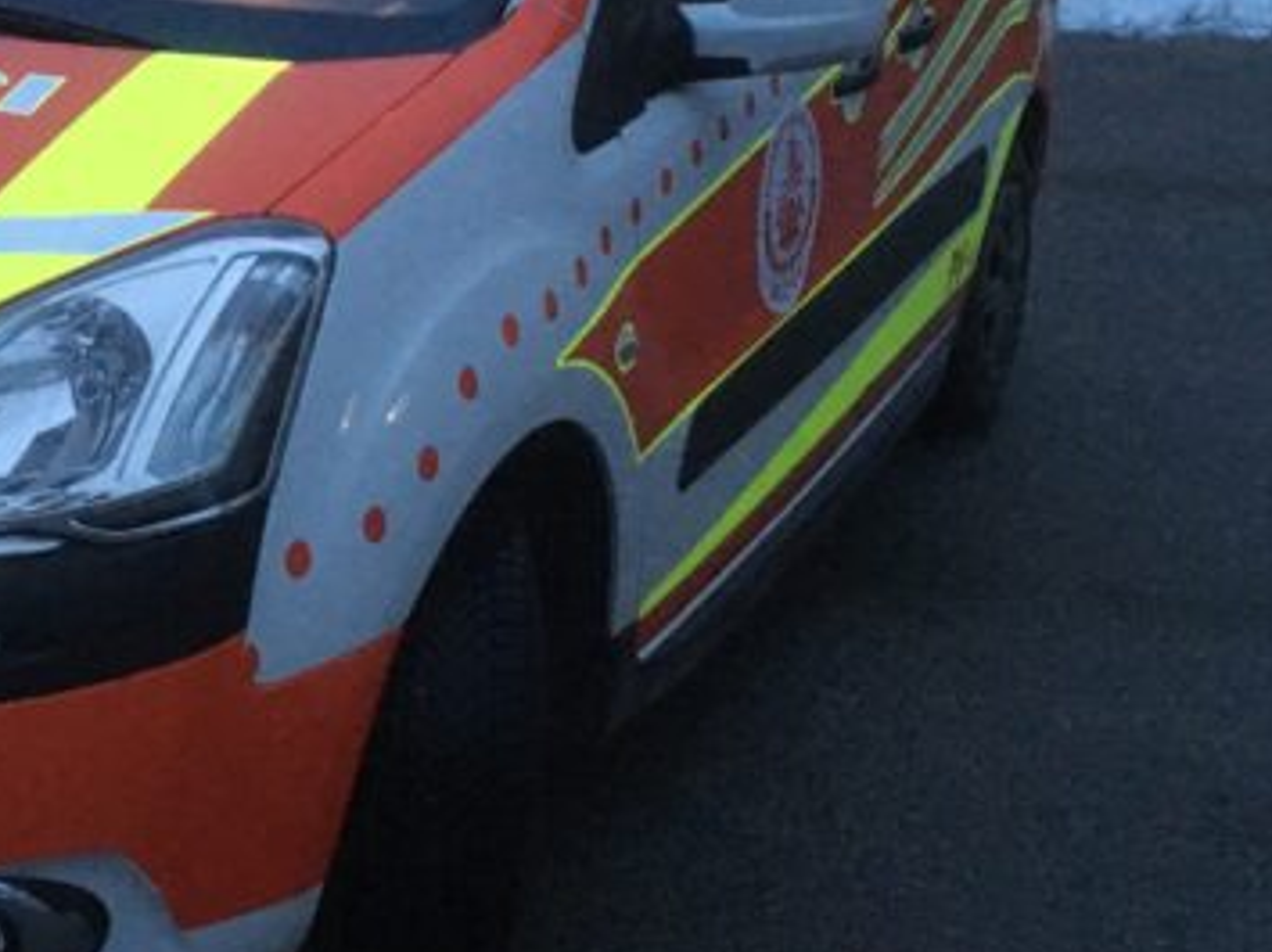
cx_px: 93
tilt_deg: -11.6
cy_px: 198
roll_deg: -0.1
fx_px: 2313
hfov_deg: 29.3
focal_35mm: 63
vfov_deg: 22.9
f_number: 2.2
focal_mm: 4.15
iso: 500
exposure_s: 1/17
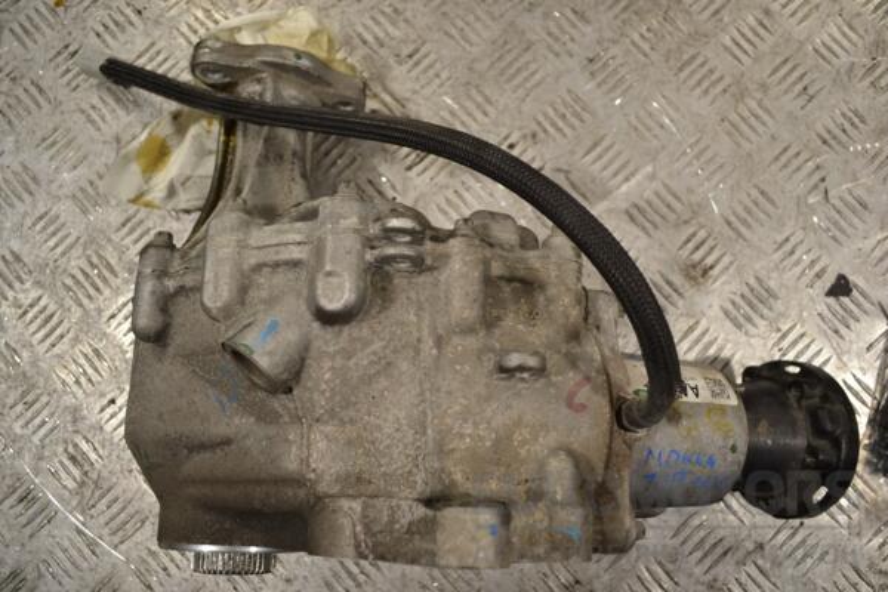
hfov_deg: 61.9
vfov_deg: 43.6
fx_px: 740
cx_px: 444
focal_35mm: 30
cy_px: 296
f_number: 5.6
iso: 360
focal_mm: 20
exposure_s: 1/125
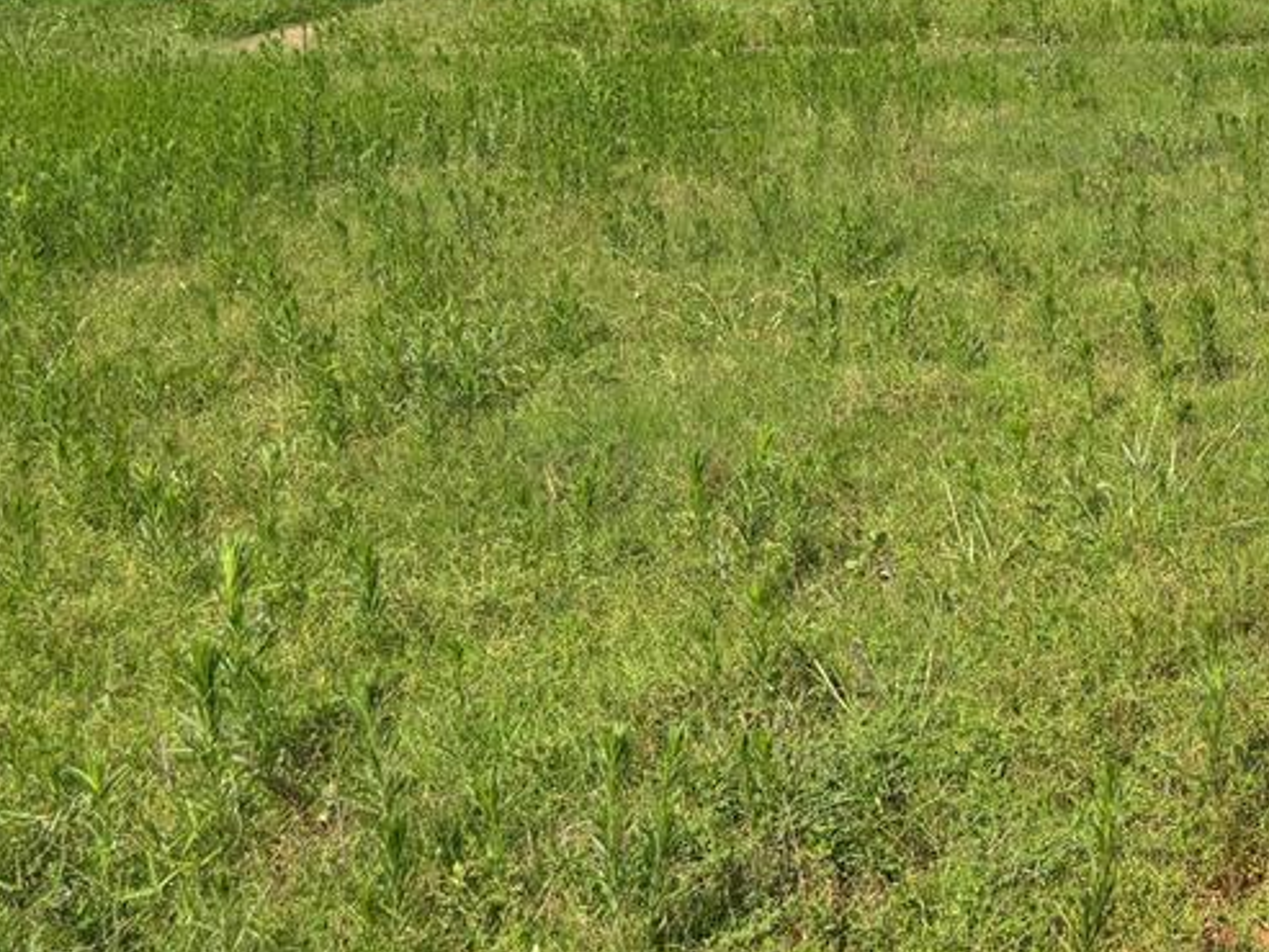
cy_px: -31
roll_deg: +2.7
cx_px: 1040
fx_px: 1980
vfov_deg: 25.5
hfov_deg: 34.3
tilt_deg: -2.5
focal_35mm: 54
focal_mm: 5.96
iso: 50
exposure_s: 1/3106
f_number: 1.6
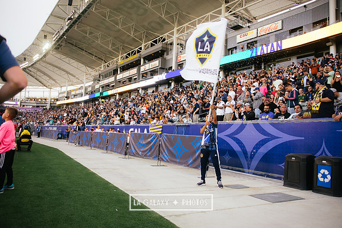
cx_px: 171
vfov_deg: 48.0
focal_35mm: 27
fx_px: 257
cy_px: 114
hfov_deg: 67.4
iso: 400
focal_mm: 27
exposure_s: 1/320
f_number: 2.8
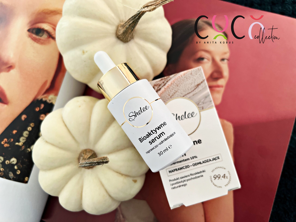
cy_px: 111
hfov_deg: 67.3
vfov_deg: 53.1
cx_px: 148
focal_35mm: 26
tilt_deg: -81.1
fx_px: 222
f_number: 1.5
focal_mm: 5.7
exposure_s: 1/60
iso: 125
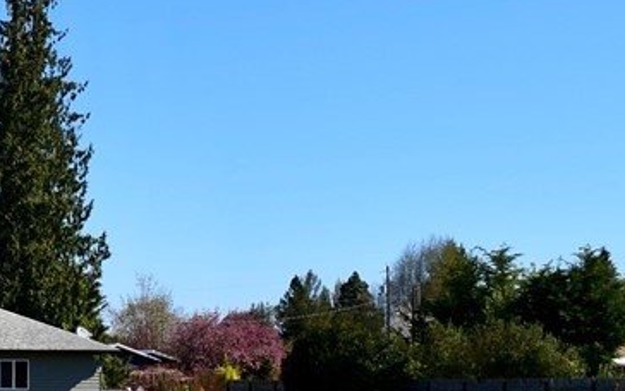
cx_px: -146
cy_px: 338
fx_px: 1551
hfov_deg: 21.1
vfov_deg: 14.3
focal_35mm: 91
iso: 400
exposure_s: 1/500
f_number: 11
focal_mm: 20
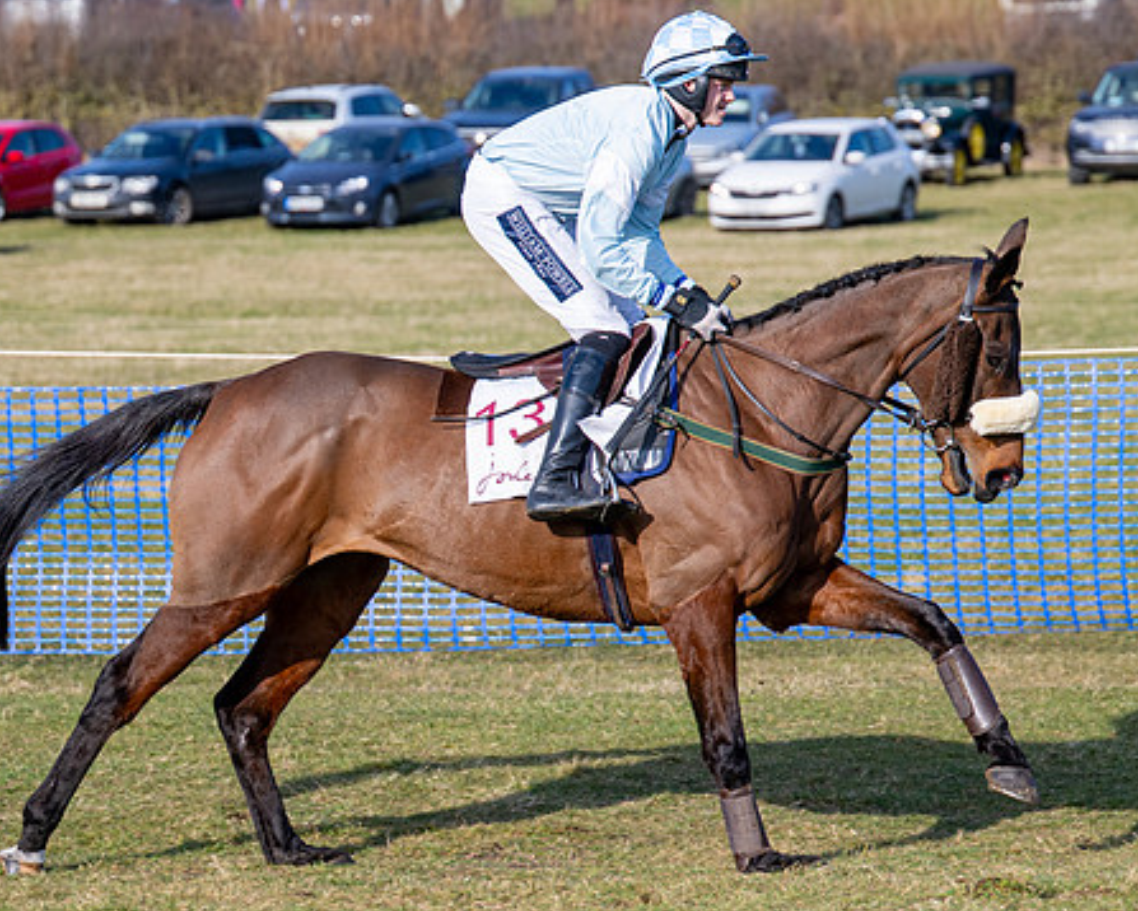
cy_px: 497
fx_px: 7682
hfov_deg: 8.5
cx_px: 432
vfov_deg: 6.8
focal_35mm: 228
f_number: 2.8
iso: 100
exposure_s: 1/1600
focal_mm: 88
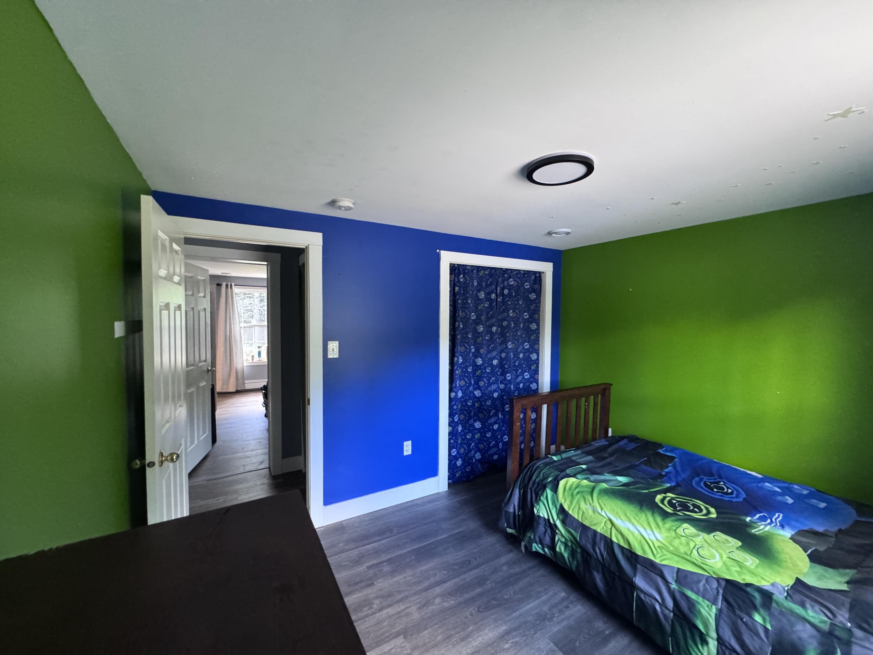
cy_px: 328
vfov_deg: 85.7
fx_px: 353
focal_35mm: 14
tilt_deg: -1.0
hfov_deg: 102.1
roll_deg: +0.5
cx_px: 436
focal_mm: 2.22
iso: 800
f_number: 2.2
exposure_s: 1/60
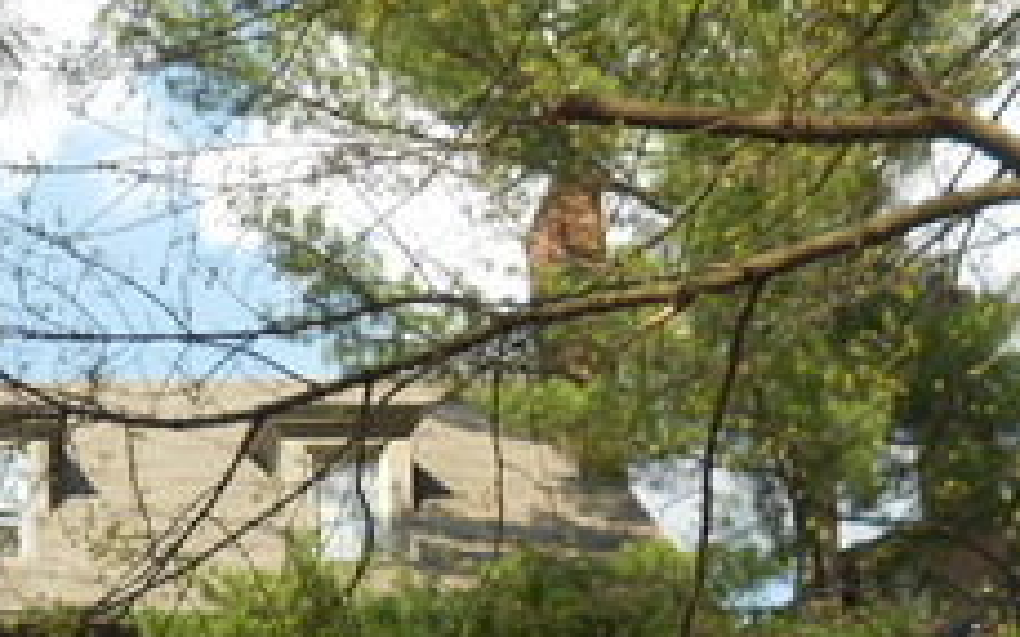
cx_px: -49
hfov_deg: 25.5
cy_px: 837
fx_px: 2112
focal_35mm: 76
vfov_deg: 16.2
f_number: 3.6
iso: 80
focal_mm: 5.8
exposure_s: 1/400
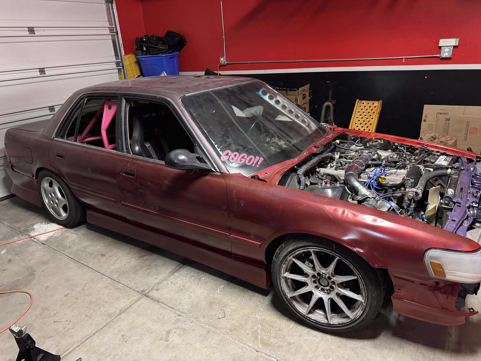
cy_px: 180
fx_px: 333
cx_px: 240
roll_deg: +3.6
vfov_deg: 56.8
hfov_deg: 71.6
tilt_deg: -22.0
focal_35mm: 24
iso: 1000
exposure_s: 1/40
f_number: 1.78
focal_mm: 6.76
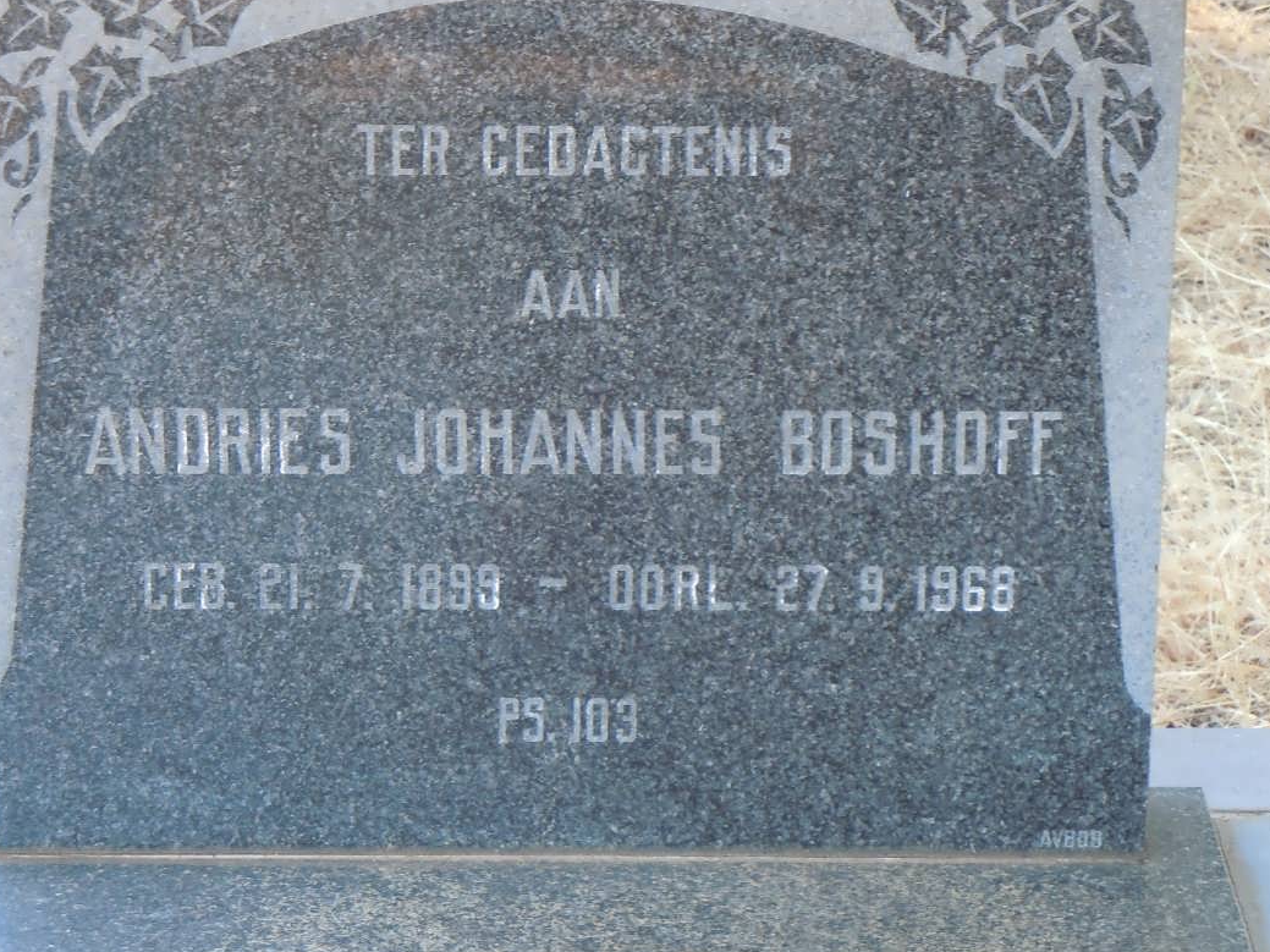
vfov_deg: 11.1
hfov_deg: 14.7
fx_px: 4916
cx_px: 604
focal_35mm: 134
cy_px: 477
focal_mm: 20.9
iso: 200
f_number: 4.6
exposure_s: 1/25
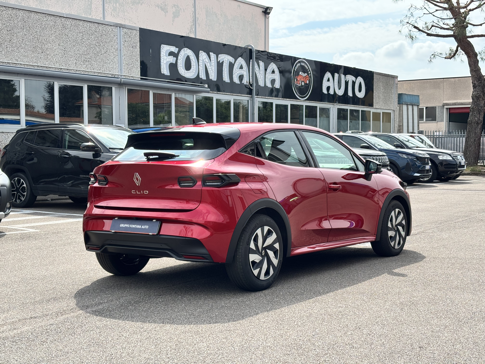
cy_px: 182
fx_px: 729
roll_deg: +0.5
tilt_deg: -3.5
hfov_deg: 36.8
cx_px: 242
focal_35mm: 52
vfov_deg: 28.0
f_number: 1.6
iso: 40
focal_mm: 5.96
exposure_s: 1/1751
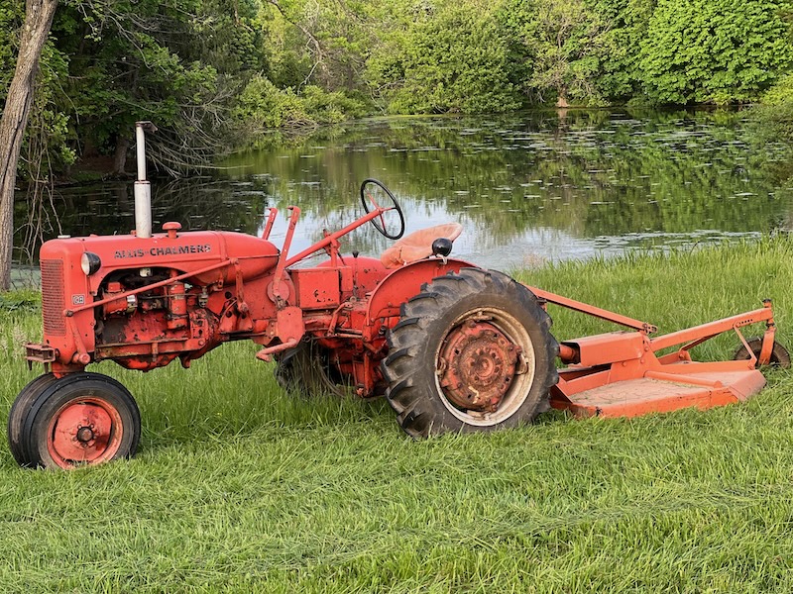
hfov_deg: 25.3
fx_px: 1764
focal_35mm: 77
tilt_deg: -8.1
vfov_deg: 19.1
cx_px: 396
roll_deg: +2.2
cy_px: 297
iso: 32
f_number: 2.8
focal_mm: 9
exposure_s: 1/121
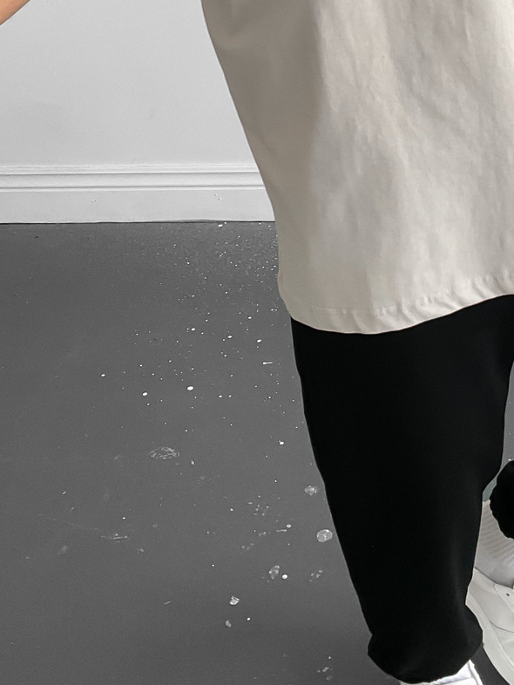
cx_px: 441
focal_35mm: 59
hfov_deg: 24.3
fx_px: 1167
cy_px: 29
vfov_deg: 30.7
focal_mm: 3
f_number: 1.8
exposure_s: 1/60
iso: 64
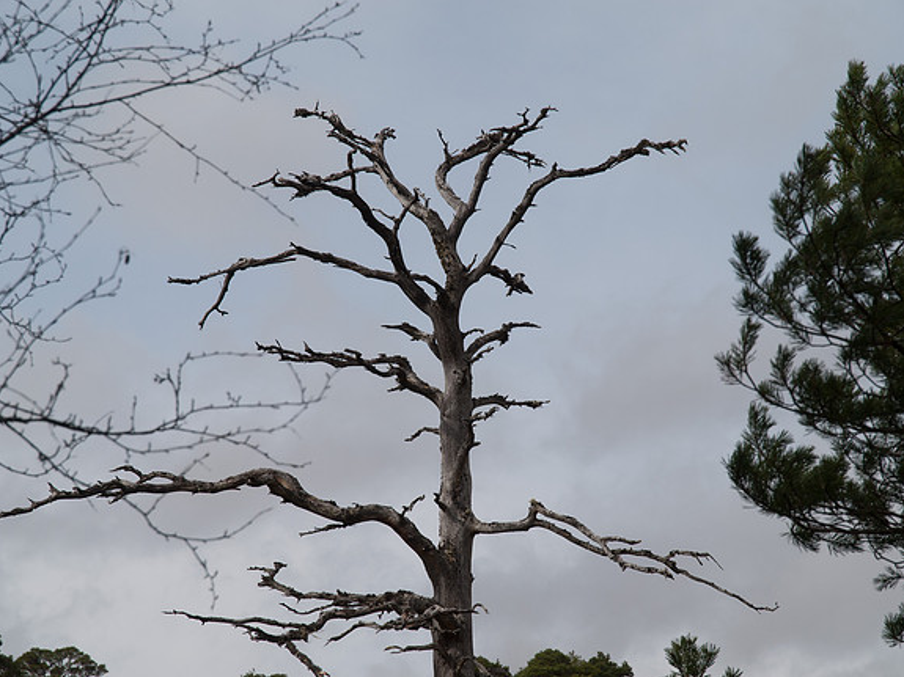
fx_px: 3159
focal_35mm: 121
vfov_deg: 12.2
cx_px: 453
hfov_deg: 16.3
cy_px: 340
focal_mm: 60
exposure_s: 1/640
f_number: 7.1
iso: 100
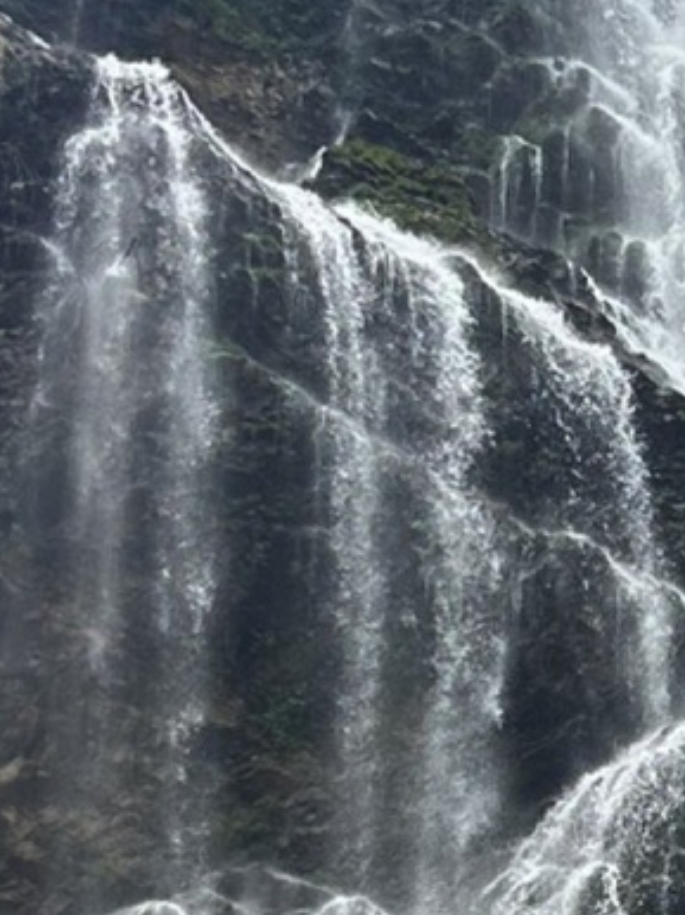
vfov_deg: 14.3
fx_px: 3645
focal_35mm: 138
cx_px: 1007
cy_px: 673
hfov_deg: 10.4
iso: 50
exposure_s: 1/650
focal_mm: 5.7
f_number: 1.5
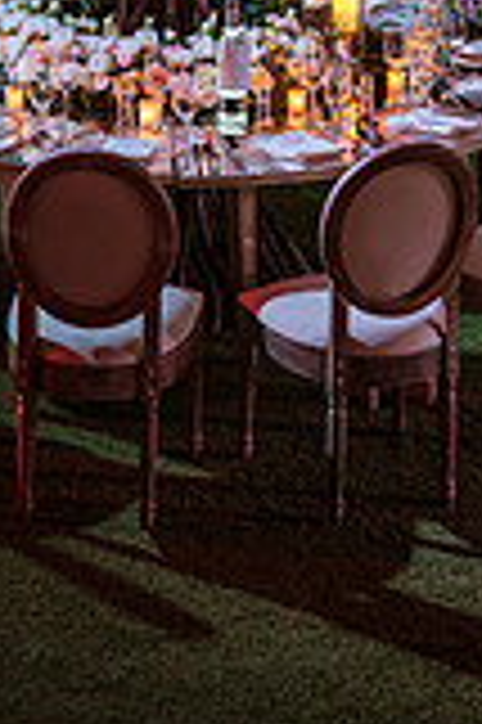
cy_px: -252
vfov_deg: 19.1
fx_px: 1972
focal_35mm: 98
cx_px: 124
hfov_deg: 13.9
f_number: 1.8
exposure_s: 1/25
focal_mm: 35
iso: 800
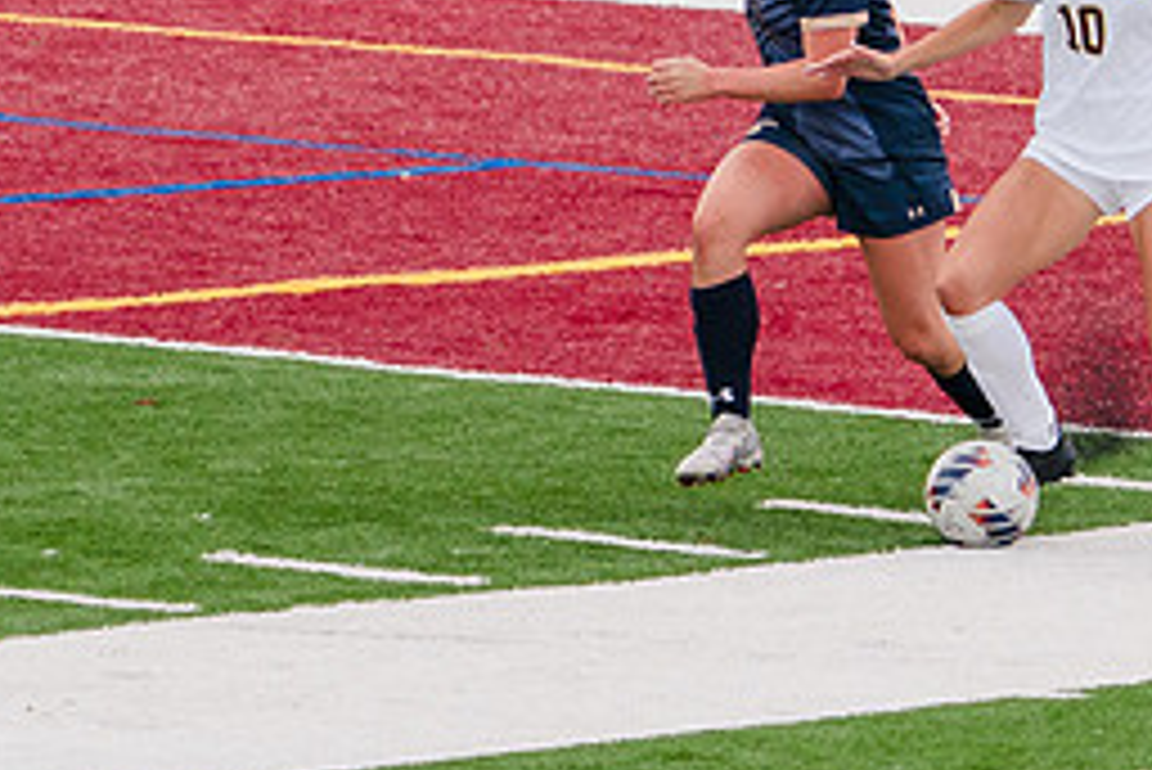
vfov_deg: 1.9
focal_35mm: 741
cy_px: 21
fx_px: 23724
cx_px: 628
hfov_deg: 2.8
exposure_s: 1/1600
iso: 640
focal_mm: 200
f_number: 5.6
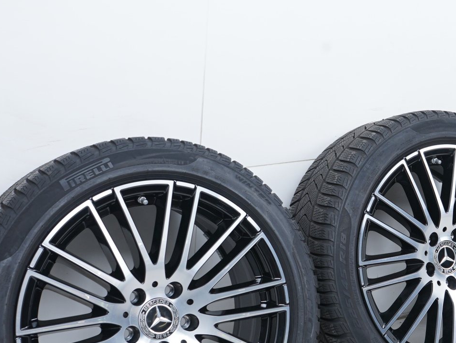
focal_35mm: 66
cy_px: 206
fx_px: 870
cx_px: 394
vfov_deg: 22.2
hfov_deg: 28.5
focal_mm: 34
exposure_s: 1/125
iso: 250
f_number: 7.1
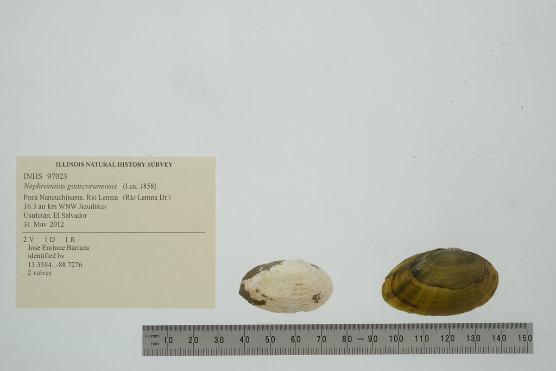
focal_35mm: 60
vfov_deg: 22.6
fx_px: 927
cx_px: 278
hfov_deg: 33.4
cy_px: 186
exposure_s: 1/15
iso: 100
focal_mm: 60
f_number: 32
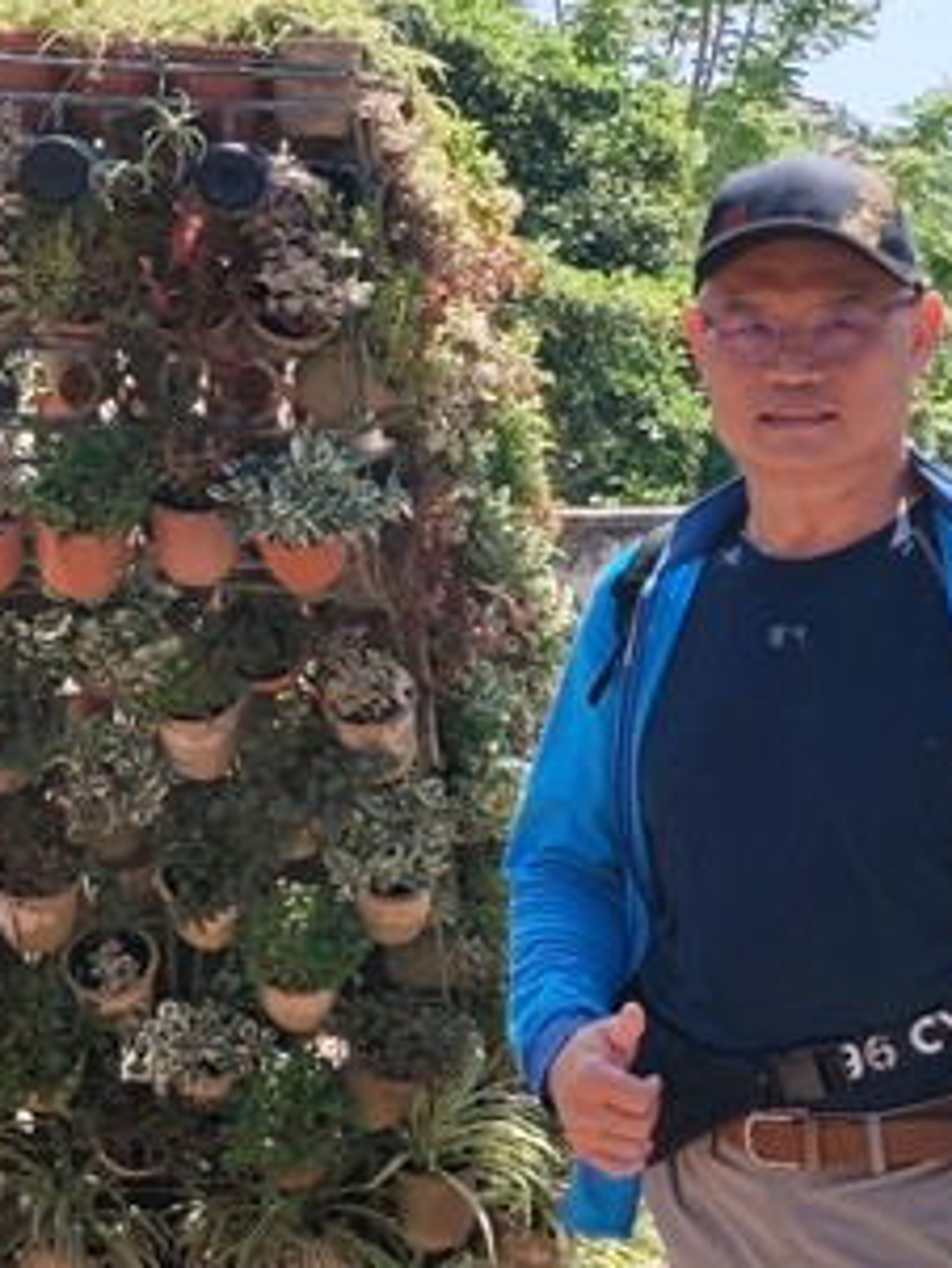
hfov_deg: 12.3
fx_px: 4361
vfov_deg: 16.5
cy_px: 935
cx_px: 948
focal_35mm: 119
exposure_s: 1/679
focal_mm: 6.07
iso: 50
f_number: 1.7
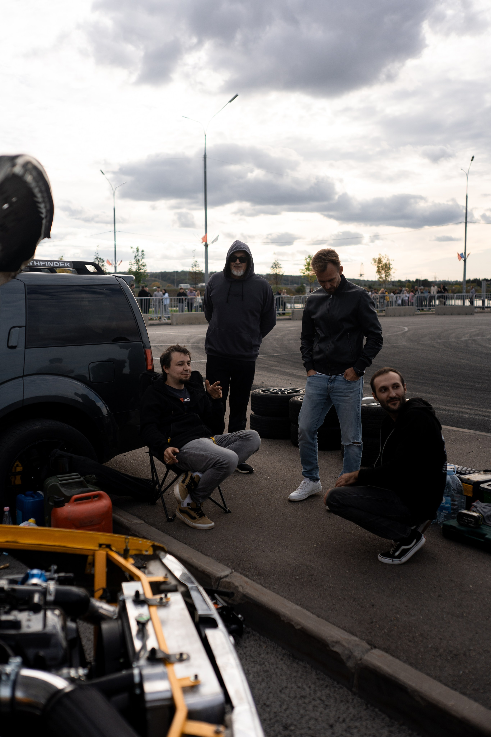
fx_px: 716
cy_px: 368
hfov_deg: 37.9
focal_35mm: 35
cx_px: 246
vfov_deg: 54.4
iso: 100
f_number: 2.5
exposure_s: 1/2000
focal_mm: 35
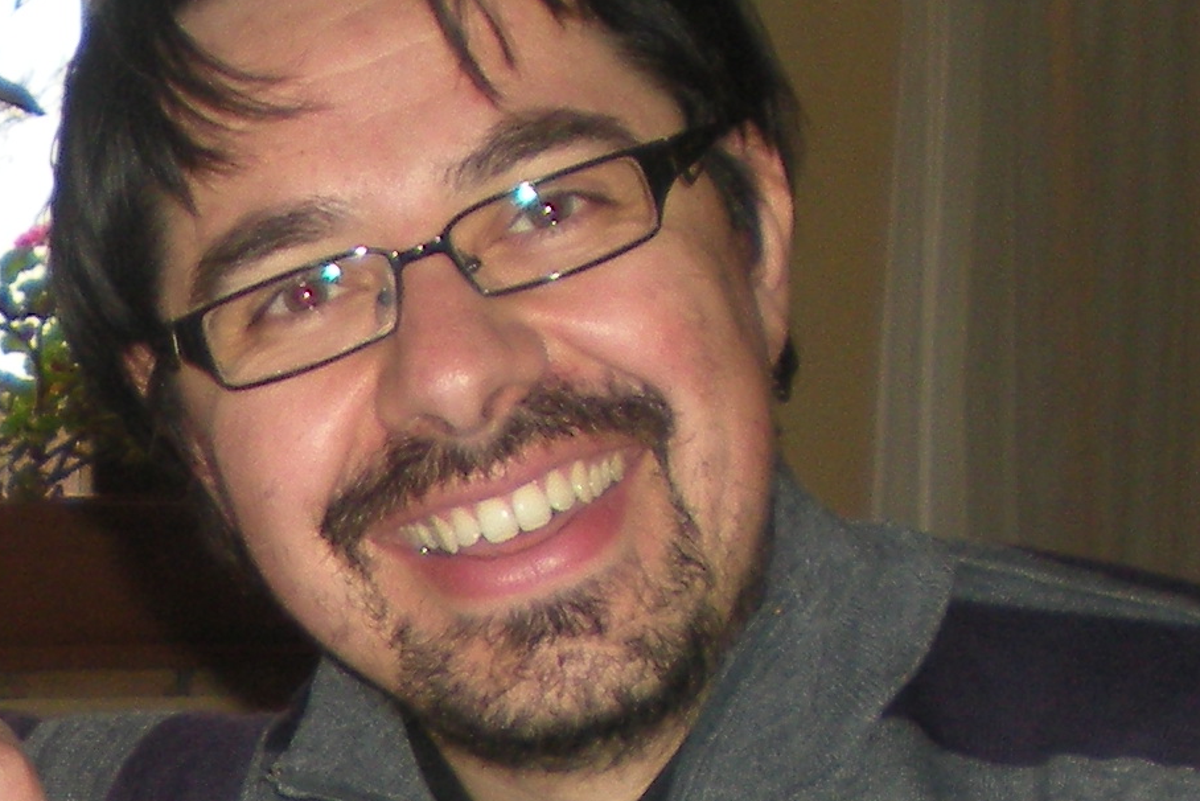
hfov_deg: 14.1
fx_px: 4735
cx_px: -131
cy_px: 1001
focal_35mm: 142
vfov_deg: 9.5
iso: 110
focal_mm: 6.3
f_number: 3.1
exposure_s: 1/60
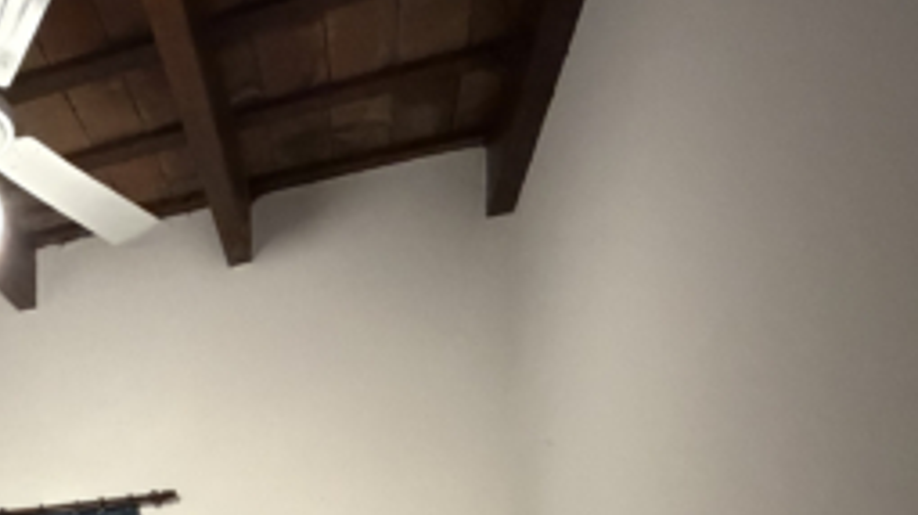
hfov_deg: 47.7
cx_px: 14
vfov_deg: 26.3
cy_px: 735
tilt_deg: -2.9
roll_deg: +0.8
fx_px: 851
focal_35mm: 35
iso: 1250
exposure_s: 1/33
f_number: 2.2
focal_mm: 2.22
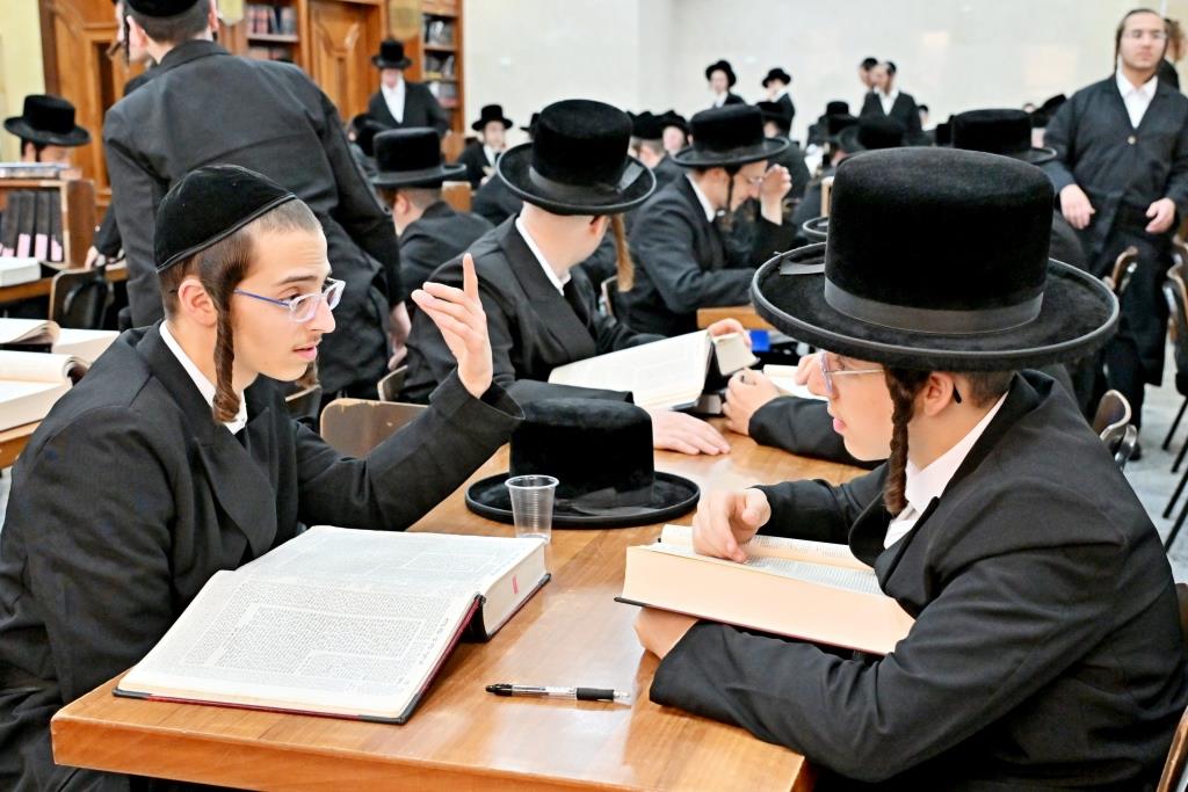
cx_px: 594
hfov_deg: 43.6
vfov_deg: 29.9
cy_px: 396
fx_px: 1485
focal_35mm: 45
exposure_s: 1/250
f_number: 4
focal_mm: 30
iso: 1600
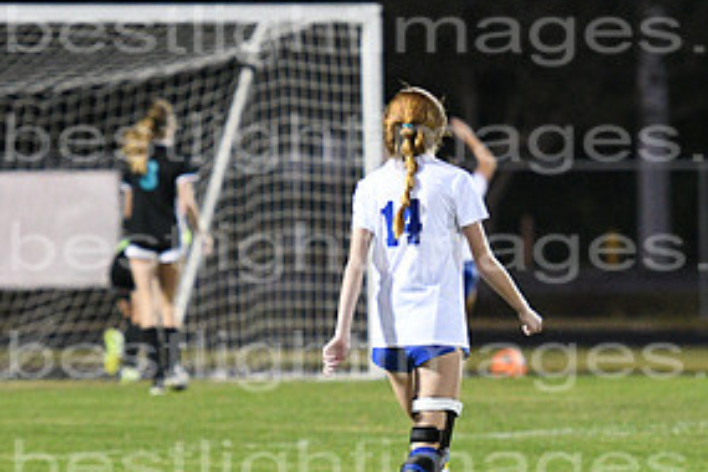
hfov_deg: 4.4
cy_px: 307
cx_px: 338
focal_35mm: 473
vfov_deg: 2.9
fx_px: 9302
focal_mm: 155
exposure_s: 1/800
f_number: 2.8
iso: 7200
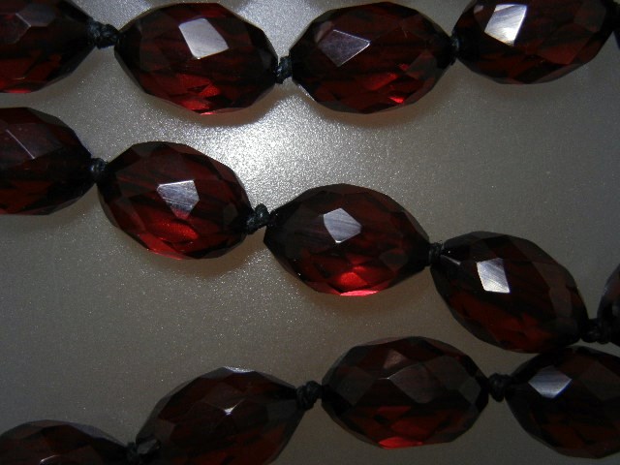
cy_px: 232
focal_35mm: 39
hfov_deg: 47.9
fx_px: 699
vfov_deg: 36.8
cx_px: 310
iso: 437
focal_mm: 7.1
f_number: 7.4
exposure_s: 1/30
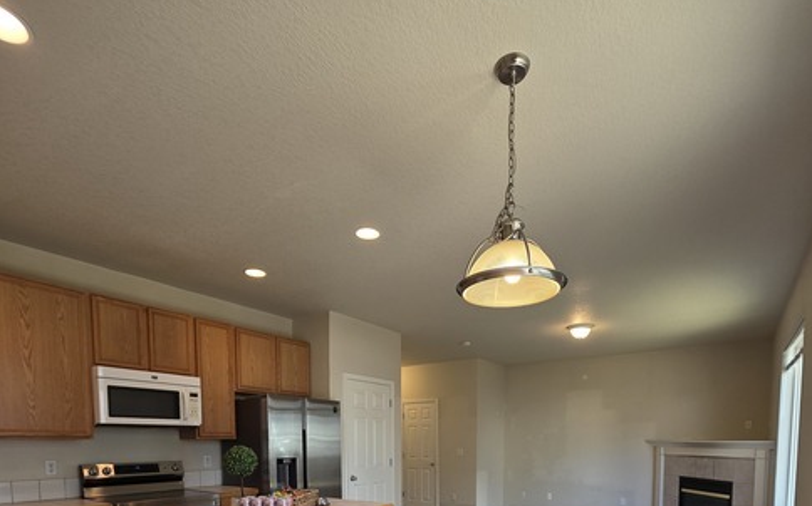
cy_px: 470
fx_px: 420
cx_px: 418
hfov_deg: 88.0
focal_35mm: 19
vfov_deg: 53.1
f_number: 1.9
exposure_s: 1/120
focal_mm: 2.2
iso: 160
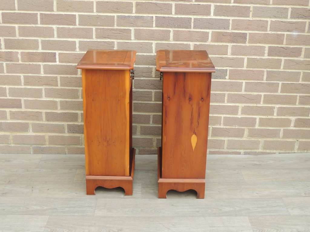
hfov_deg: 40.4
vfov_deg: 30.9
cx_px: 155
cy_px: 116
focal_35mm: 47
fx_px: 421
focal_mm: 8.3
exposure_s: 1/80
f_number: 3.5
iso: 100
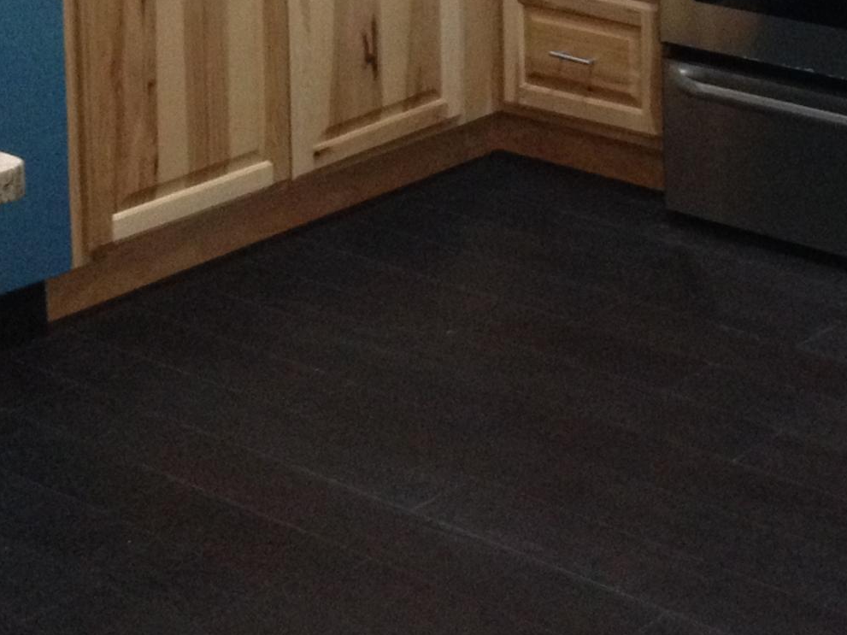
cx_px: 815
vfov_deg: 13.2
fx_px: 2593
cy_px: -301
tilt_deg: -7.9
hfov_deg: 18.2
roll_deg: -0.2
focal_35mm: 106
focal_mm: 4.28
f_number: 2.4
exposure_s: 1/20
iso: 250
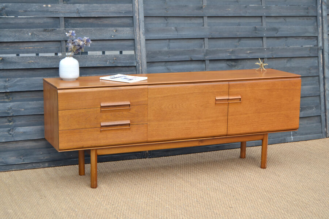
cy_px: 110
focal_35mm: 68
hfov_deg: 29.9
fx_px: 617
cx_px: 164
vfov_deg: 20.2
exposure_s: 1/125
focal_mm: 45
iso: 125
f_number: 5.6
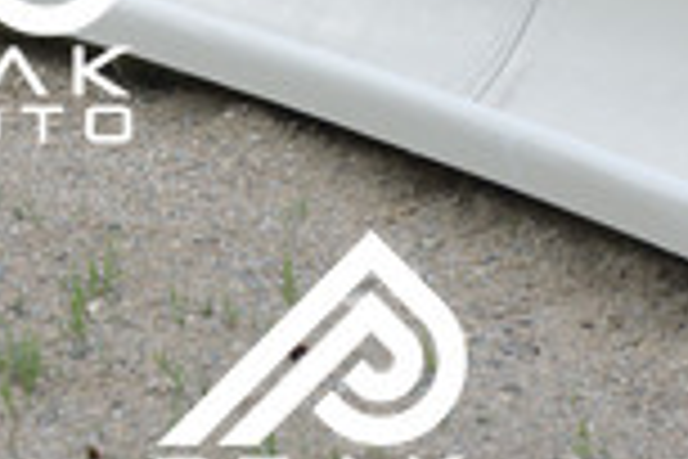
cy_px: -47
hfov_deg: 4.0
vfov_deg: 2.7
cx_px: -4
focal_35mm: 510
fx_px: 9746
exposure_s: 1/1250
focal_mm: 195
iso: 1100
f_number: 6.3
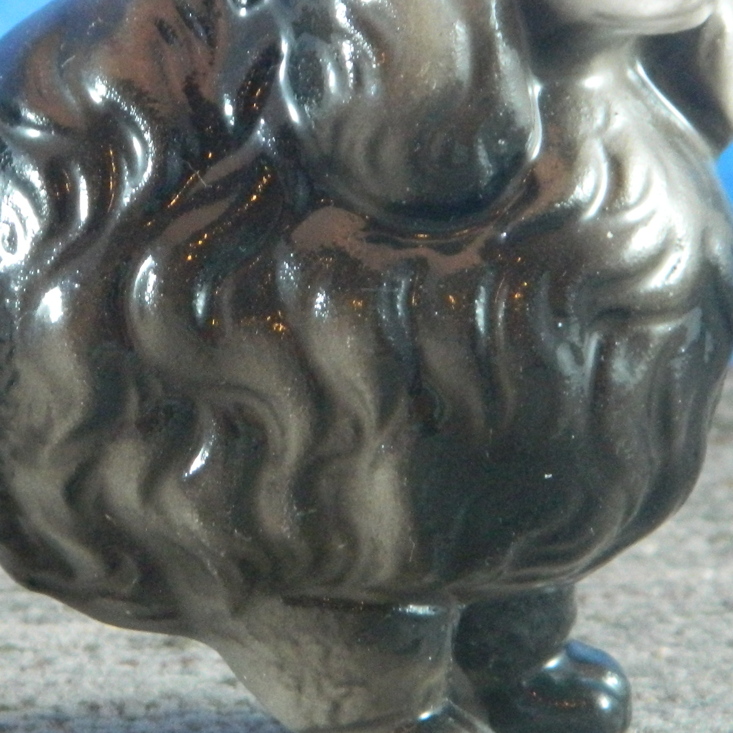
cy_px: 300
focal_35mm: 204
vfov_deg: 8.6
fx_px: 4887
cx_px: 150
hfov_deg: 8.6
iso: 400
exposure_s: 1/13
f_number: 4.2
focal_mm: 15.1
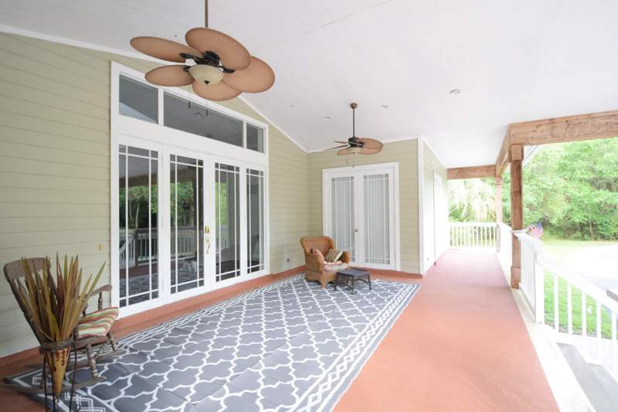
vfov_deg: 72.0
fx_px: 283
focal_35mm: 16
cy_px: 206
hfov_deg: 95.0
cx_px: 309
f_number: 4.5
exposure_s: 1/80
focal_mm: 11
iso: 400
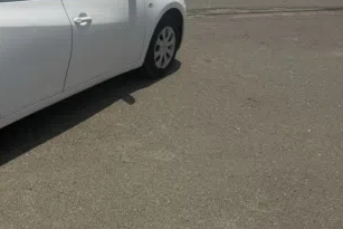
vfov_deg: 25.8
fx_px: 496
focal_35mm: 52
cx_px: 41
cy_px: 66
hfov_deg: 36.1
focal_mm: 6.76
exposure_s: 1/11905
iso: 80
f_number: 1.78
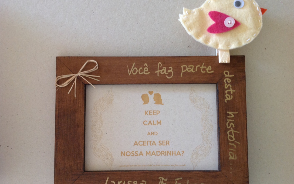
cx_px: 148
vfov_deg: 33.6
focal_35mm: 38
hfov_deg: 51.5
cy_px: 96
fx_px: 305
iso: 100
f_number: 2.4
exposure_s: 1/15
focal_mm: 4.28
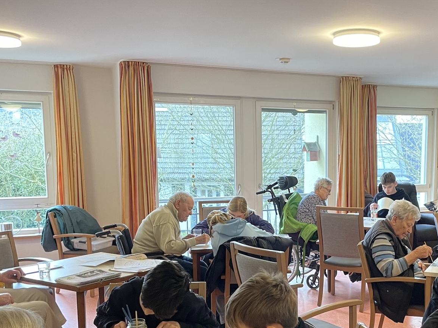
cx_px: 300
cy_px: 216
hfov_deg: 43.1
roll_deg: +0.2
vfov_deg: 33.3
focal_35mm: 43
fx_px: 544
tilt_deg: -9.6
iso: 64
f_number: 1.6
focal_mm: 4.2
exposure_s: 1/50
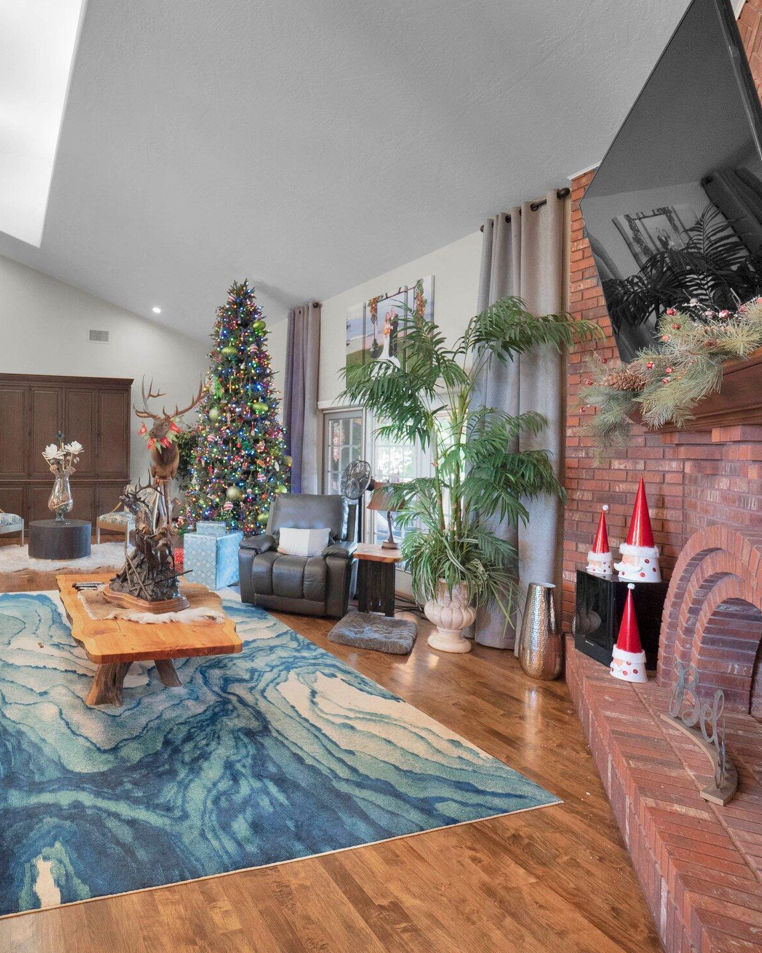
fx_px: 536
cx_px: 162
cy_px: 472
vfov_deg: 83.3
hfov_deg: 65.1
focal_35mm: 19
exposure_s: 1/15
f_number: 4
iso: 800
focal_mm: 7
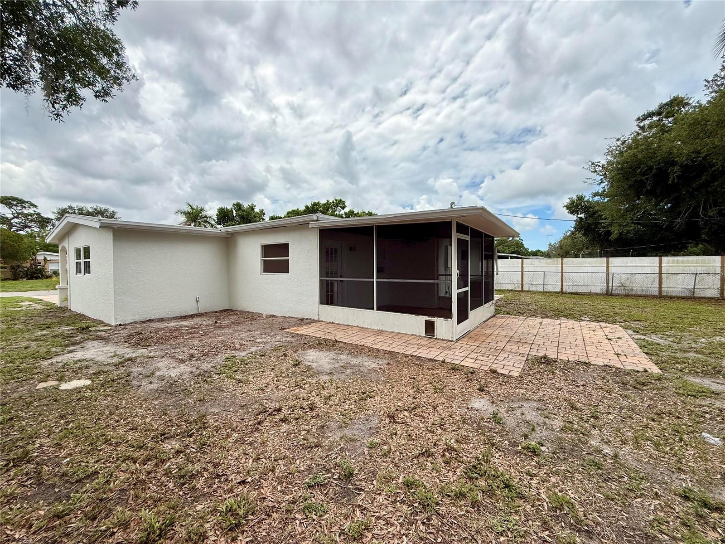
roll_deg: +0.2
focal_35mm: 14
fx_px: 293
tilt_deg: -0.9
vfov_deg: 85.7
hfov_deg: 102.1
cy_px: 272
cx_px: 362
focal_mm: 2.22
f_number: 2.2
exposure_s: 1/2237
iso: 50
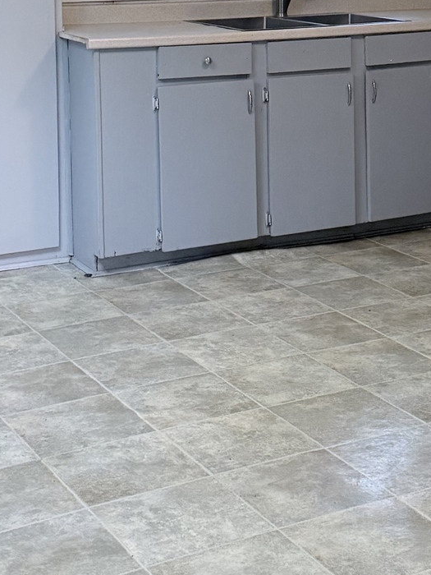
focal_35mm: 79
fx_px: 1311
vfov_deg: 24.0
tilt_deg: -5.7
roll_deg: -0.6
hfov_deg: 18.6
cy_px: 48
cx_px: 296
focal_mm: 6.76
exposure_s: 1/60
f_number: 1.78
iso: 320
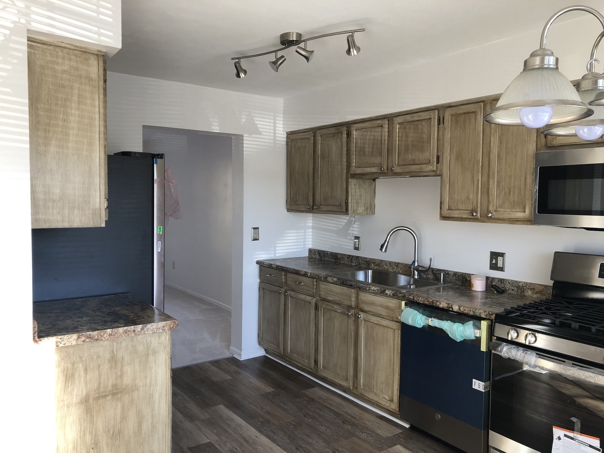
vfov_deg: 49.7
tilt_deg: -3.9
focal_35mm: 28
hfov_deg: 63.4
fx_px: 489
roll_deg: -0.2
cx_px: 302
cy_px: 226
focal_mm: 4
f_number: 1.8
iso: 25
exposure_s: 1/30
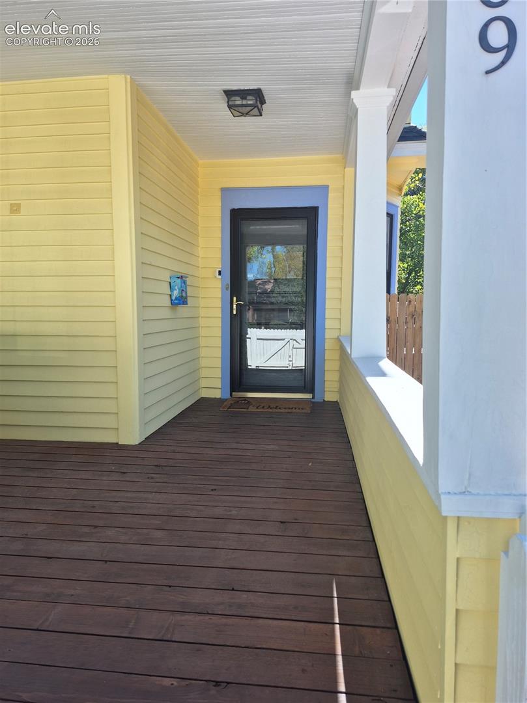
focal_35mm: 23
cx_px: 264
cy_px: 352
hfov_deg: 58.8
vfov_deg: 73.9
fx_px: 467
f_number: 1.8
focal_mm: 5.4
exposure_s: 1/498
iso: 25
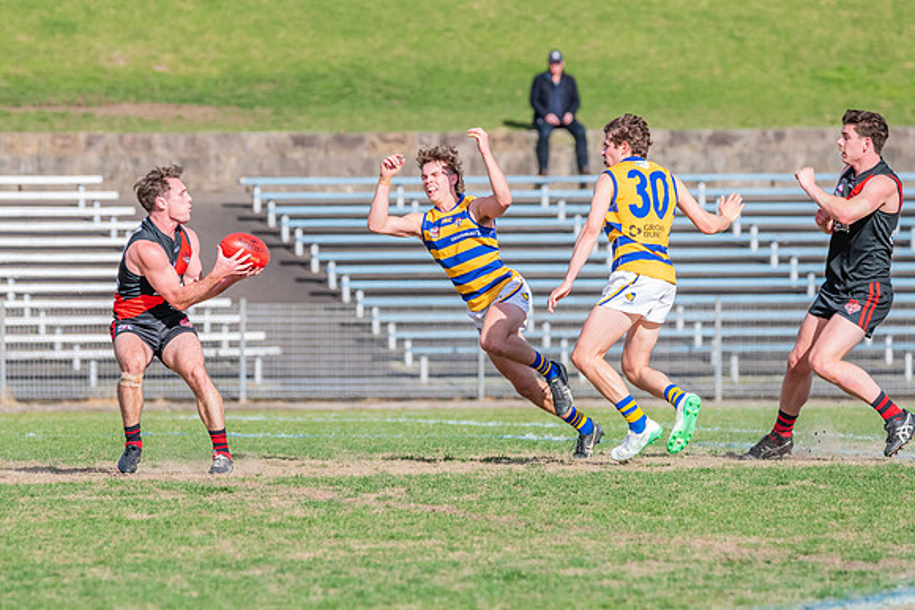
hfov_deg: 4.1
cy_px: 285
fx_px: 12920
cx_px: 335
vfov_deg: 2.7
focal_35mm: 508
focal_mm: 400
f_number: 10
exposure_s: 1/1600
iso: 800
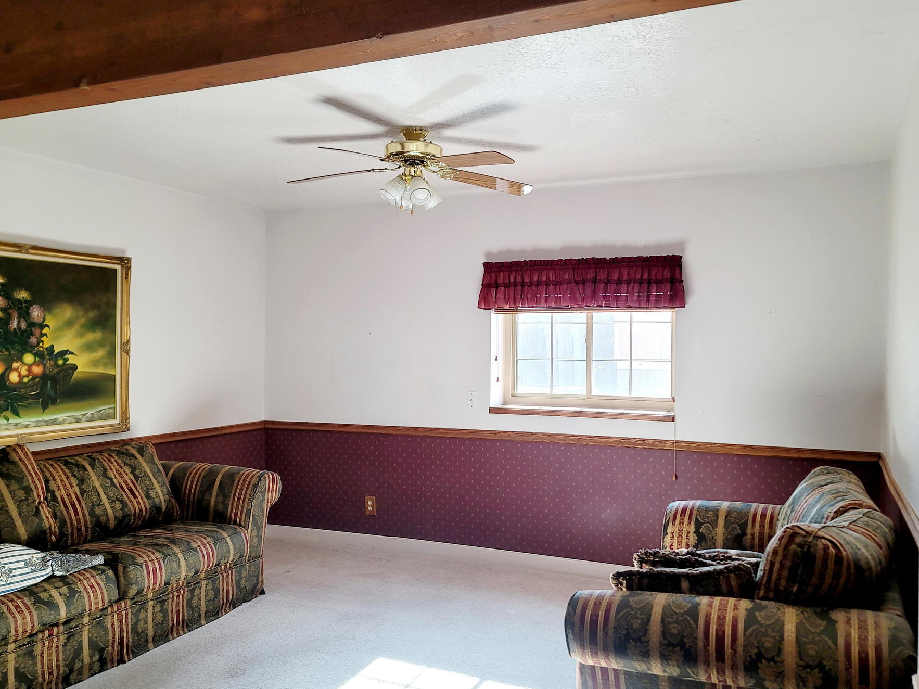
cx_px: 473
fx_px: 770
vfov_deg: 48.2
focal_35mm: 29
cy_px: 349
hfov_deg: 61.7
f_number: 1.8
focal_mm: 7
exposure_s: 1/120
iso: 100
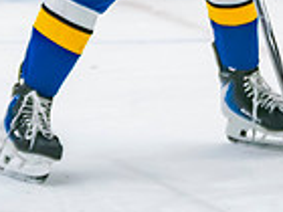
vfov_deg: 3.9
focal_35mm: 374
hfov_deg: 5.3
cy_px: -271
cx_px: 175
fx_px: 3058
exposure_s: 1/640
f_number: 2.8
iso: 2500
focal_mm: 70
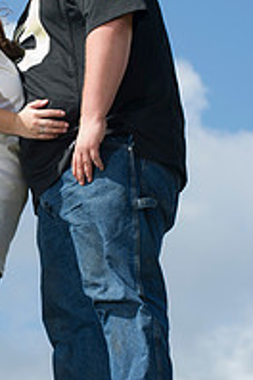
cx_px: -18
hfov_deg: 5.5
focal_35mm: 250
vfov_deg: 8.2
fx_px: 2635
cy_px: 127
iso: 200
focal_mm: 110
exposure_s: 1/250
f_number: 6.3
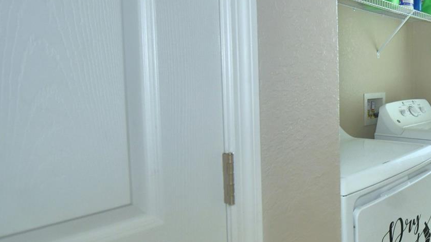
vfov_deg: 38.7
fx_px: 343
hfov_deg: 54.4
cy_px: 95
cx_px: 402
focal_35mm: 30
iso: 250
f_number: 4.5
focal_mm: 10
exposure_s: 1/30
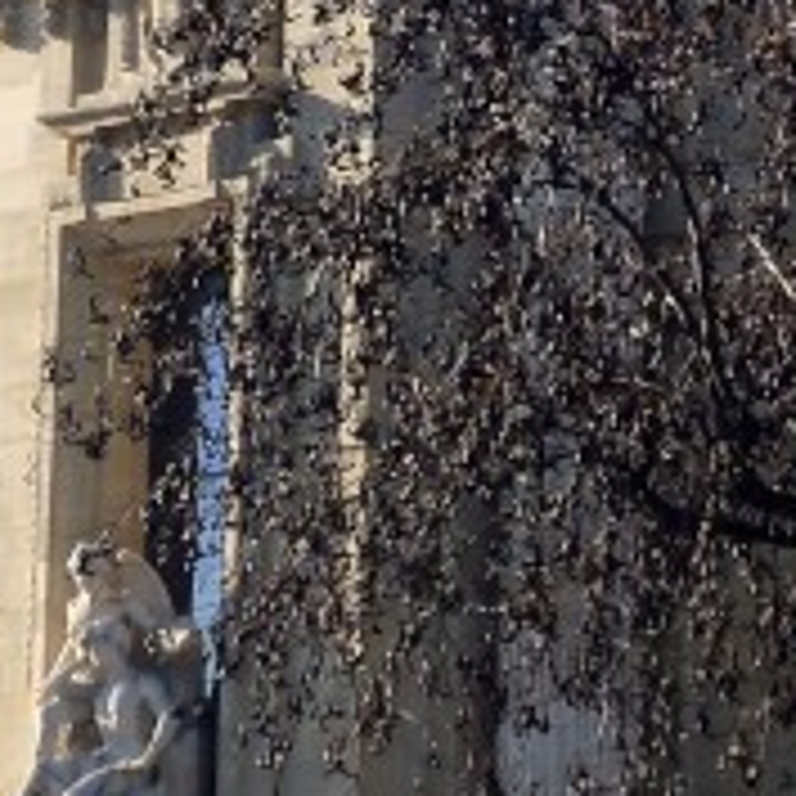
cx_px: 643
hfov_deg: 8.5
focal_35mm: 205
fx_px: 5333
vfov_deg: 8.5
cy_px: -18
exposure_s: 1/320
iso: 80
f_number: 4
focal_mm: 6.5
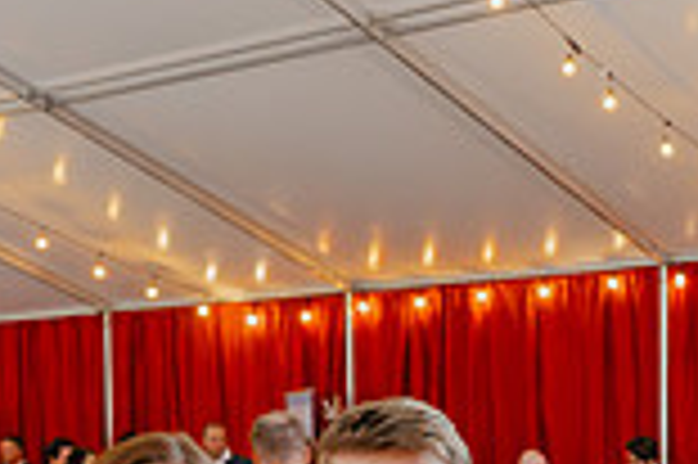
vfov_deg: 14.6
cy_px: 588
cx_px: 423
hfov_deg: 22.6
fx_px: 1743
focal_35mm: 90
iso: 2000
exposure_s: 1/80
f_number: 5.6
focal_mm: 24
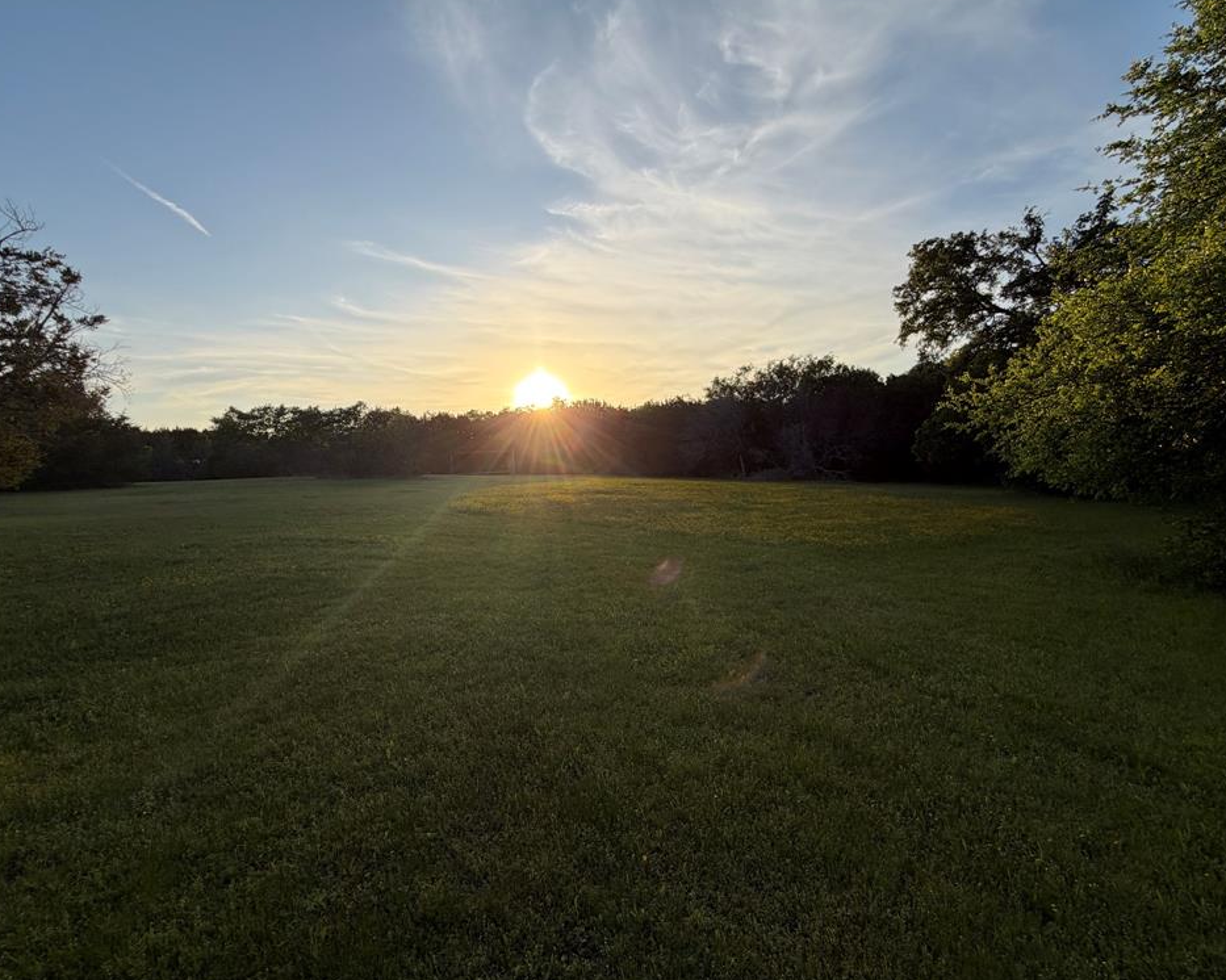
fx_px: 544
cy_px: 493
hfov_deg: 96.8
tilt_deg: -3.6
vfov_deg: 84.0
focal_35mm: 15
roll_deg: +2.9
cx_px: 615
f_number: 2.2
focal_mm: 2.22
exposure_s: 1/770
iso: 32
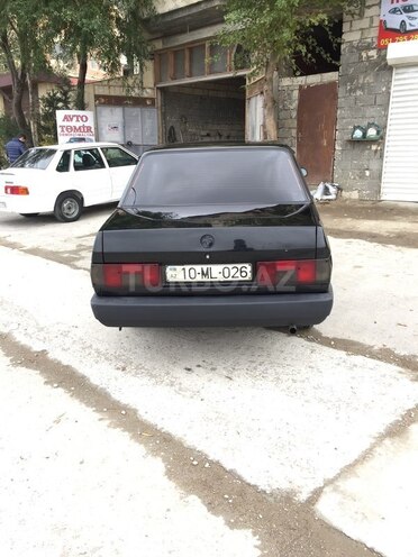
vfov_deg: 61.7
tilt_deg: -15.6
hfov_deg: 48.2
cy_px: 278
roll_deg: +0.6
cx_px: 209
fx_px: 467
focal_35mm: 29
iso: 32
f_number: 2.2
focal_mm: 4.15
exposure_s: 1/125
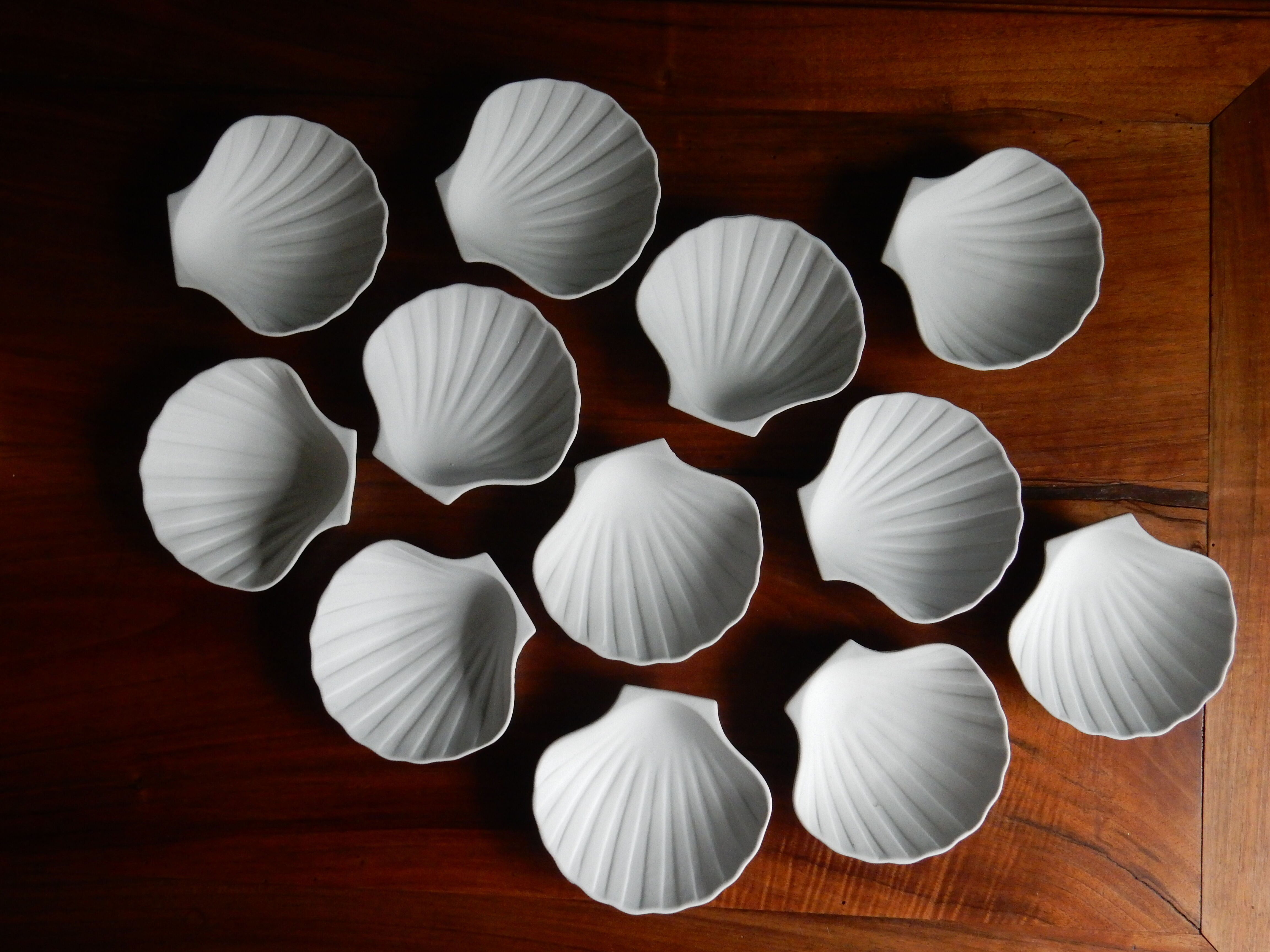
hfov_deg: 51.4
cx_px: 635
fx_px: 1321
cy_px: 476
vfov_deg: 39.7
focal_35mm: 36
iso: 500
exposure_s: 1/40
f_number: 4
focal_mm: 6.4
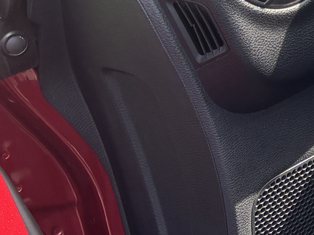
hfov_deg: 12.0
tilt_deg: -16.5
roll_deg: +2.8
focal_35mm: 131
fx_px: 1188
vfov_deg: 11.1
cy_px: -67
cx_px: 758
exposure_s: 1/303
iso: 50
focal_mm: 5.96
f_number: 1.6
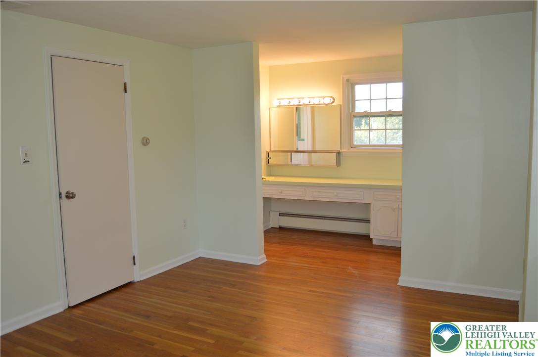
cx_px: 269
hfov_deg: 64.6
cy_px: 178
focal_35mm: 28
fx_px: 425
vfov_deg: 45.6
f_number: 4
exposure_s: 1/80
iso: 400
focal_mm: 19
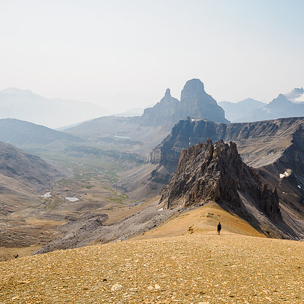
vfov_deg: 55.6
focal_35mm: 29
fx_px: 288
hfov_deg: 54.5
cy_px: 151
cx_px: 201
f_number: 8
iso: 200
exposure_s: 1/250
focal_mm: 12
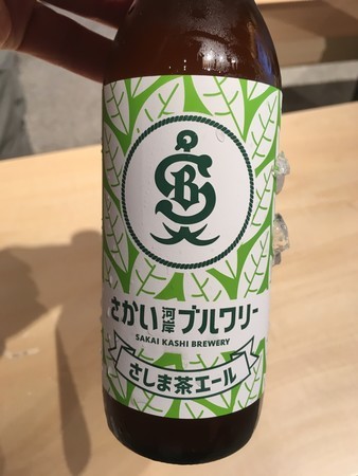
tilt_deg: -54.6
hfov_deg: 48.3
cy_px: 238
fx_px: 400
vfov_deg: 61.6
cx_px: 179
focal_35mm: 29
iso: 64
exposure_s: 1/30
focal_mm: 4.15
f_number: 2.2
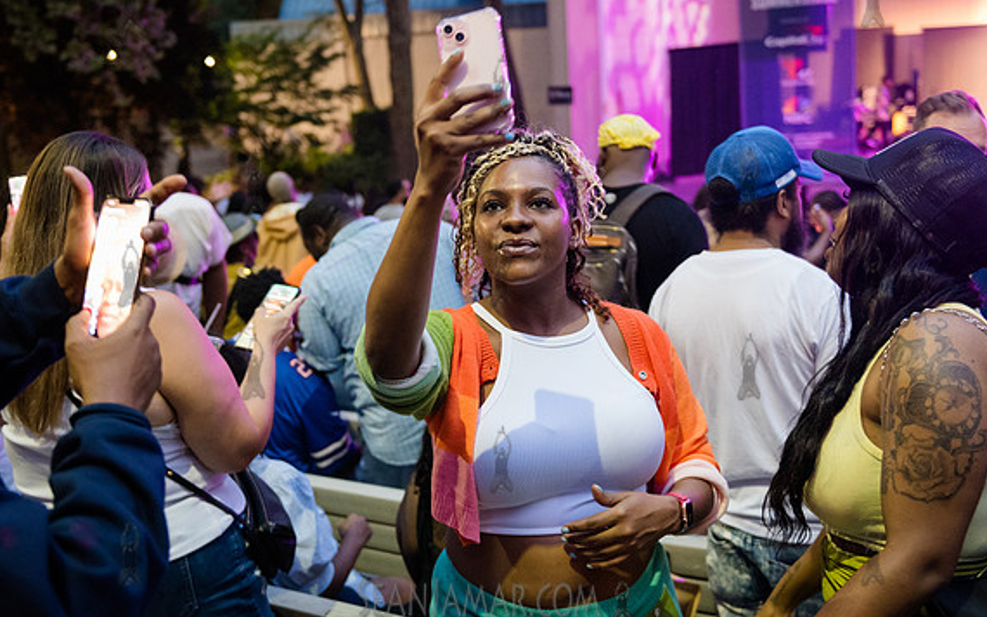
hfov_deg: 45.3
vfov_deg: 29.2
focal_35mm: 44
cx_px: 466
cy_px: 309
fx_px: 1183
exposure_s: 1/80
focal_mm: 34
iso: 5000
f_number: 2.8
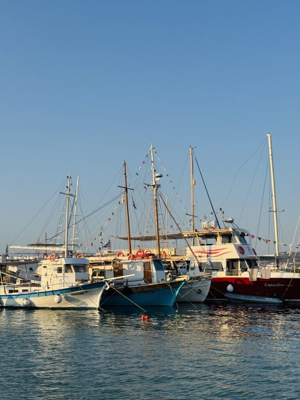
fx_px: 555
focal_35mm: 48
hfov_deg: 30.3
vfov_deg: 39.7
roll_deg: +0.0
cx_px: 150
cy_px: 200
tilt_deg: +6.9
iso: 64
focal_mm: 6.76
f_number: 1.78
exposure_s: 1/3610
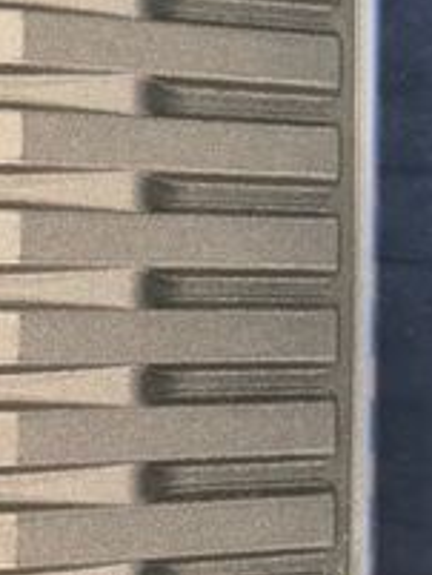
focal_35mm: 102
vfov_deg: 19.2
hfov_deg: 14.4
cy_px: 236
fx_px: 1695
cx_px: 43
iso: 800
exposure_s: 1/60
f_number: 1.78
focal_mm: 6.76
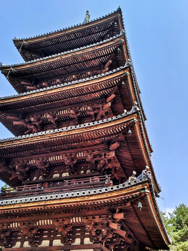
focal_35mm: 23
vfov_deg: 73.9
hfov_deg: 58.9
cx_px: 94
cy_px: 126
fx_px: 167
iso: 50
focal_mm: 5.56
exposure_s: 1/155
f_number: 1.9
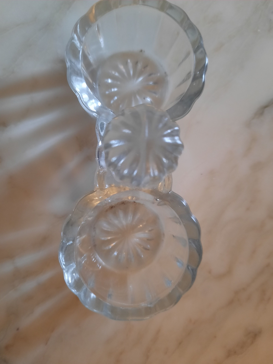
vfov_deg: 69.4
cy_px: 182
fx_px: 263
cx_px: 136
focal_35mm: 25
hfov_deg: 54.9
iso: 320
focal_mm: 4.6
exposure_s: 1/33
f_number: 2
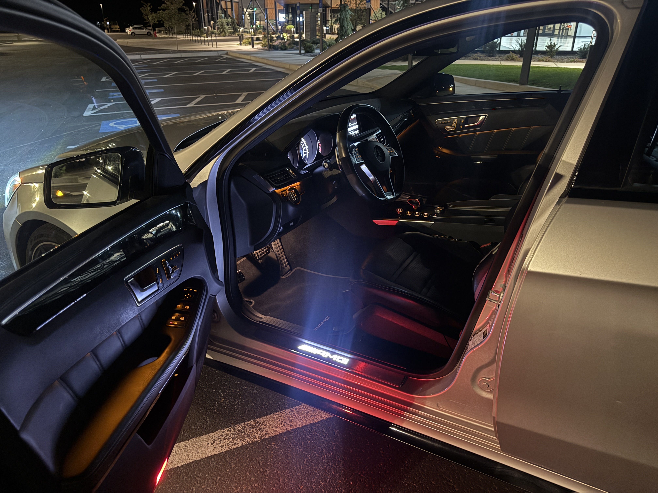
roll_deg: -0.2
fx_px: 456
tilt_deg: -24.8
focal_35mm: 24
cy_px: 246
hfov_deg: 71.6
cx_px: 329
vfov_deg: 56.8
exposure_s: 1/17
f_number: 1.78
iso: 1600
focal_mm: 6.76
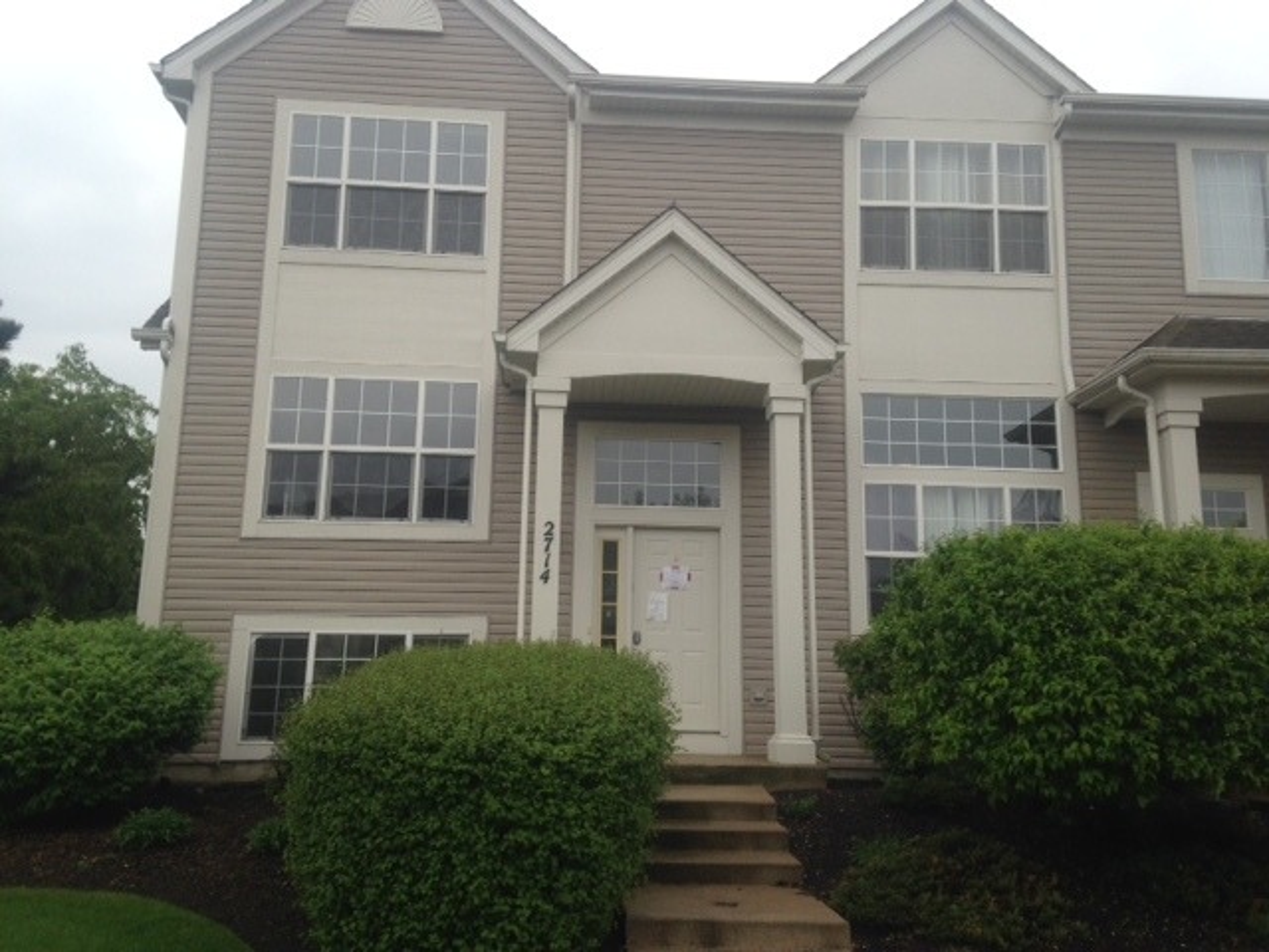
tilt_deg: +13.6
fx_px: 1210
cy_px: 476
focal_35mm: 33
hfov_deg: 55.4
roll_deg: -1.3
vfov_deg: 42.9
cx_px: 634
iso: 50
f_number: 2.4
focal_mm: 4.12
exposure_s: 1/1466
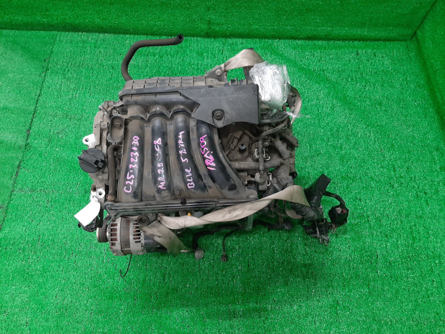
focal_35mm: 26
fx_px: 334
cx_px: 222
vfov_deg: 53.1
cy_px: 167
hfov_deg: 67.3
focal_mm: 3.93
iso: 104
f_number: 1.7
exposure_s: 1/50
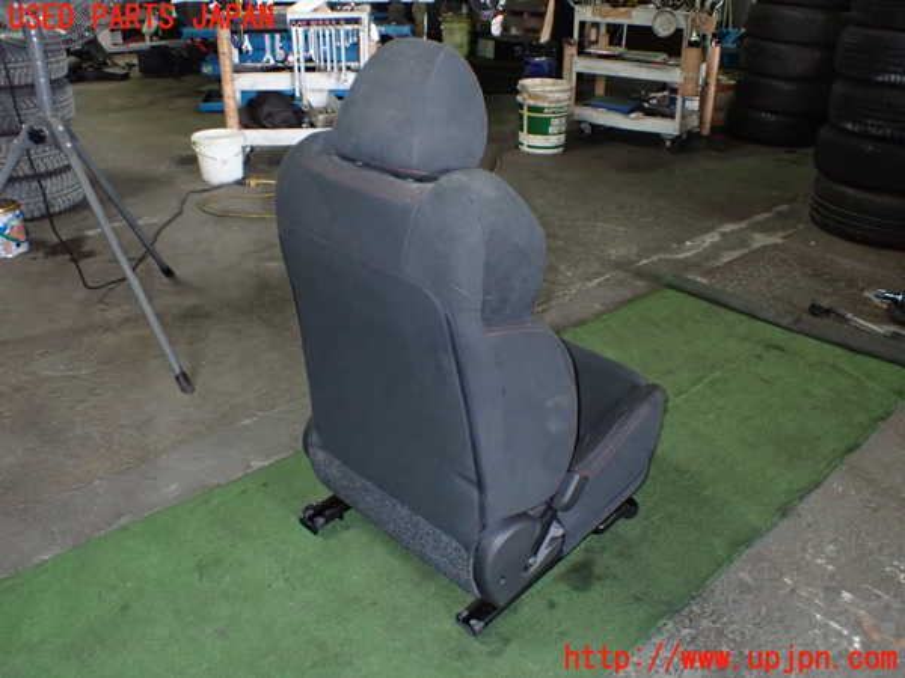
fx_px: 784
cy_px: 339
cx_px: 452
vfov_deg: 46.8
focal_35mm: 30
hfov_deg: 60.0
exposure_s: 1/30
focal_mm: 5.4
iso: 800
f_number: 6.3
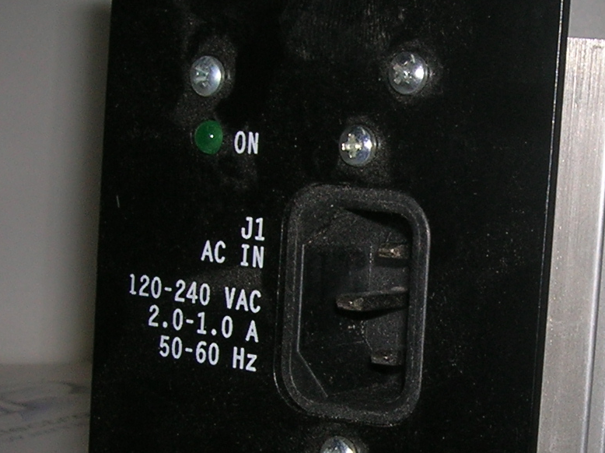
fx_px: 1746
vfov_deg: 14.7
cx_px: 512
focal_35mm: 100
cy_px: 295
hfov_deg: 19.4
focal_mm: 5.7
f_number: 4.9
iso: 50
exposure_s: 1/60.1
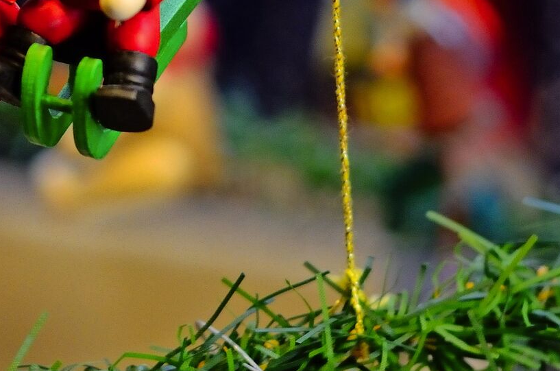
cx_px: -62
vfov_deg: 5.8
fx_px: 3632
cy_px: -96
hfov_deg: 8.7
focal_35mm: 234
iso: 800
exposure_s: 1/125
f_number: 2.8
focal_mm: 50
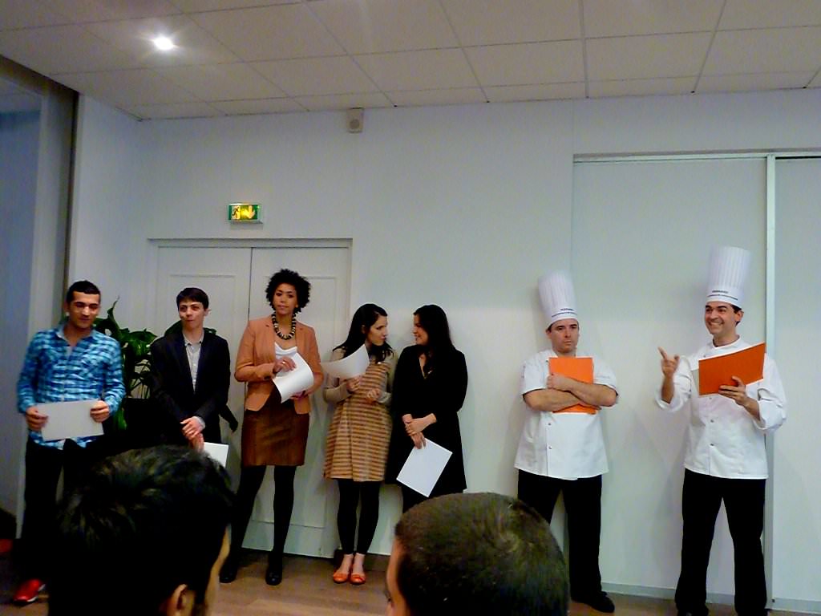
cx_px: 410
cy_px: 308
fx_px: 712
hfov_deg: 60.0
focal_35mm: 30
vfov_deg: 46.8
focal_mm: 5
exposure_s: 1/15
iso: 800
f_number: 3.4
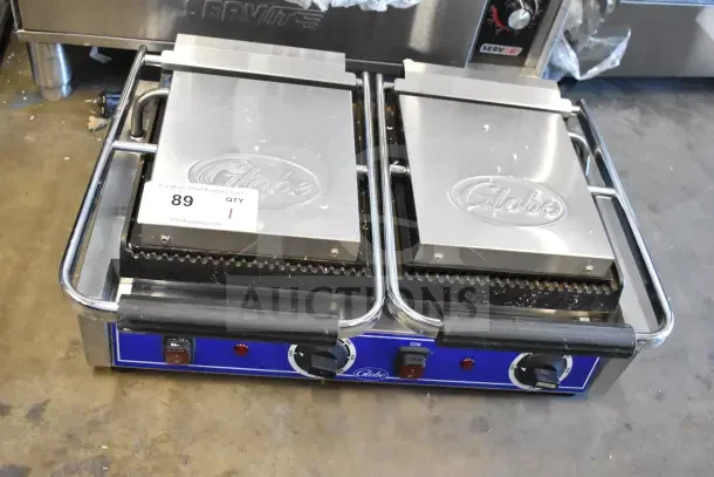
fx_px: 714
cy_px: 238
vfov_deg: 36.9
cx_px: 357
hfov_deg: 53.1
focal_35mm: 36
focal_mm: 24
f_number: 5
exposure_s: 1/100
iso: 6400
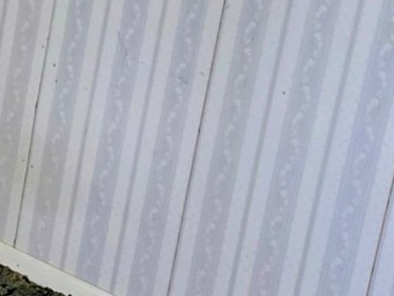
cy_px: 101
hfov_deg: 12.3
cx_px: -354
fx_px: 1651
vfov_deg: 10.2
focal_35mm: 145
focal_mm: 6.3
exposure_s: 1/120
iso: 640
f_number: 1.7
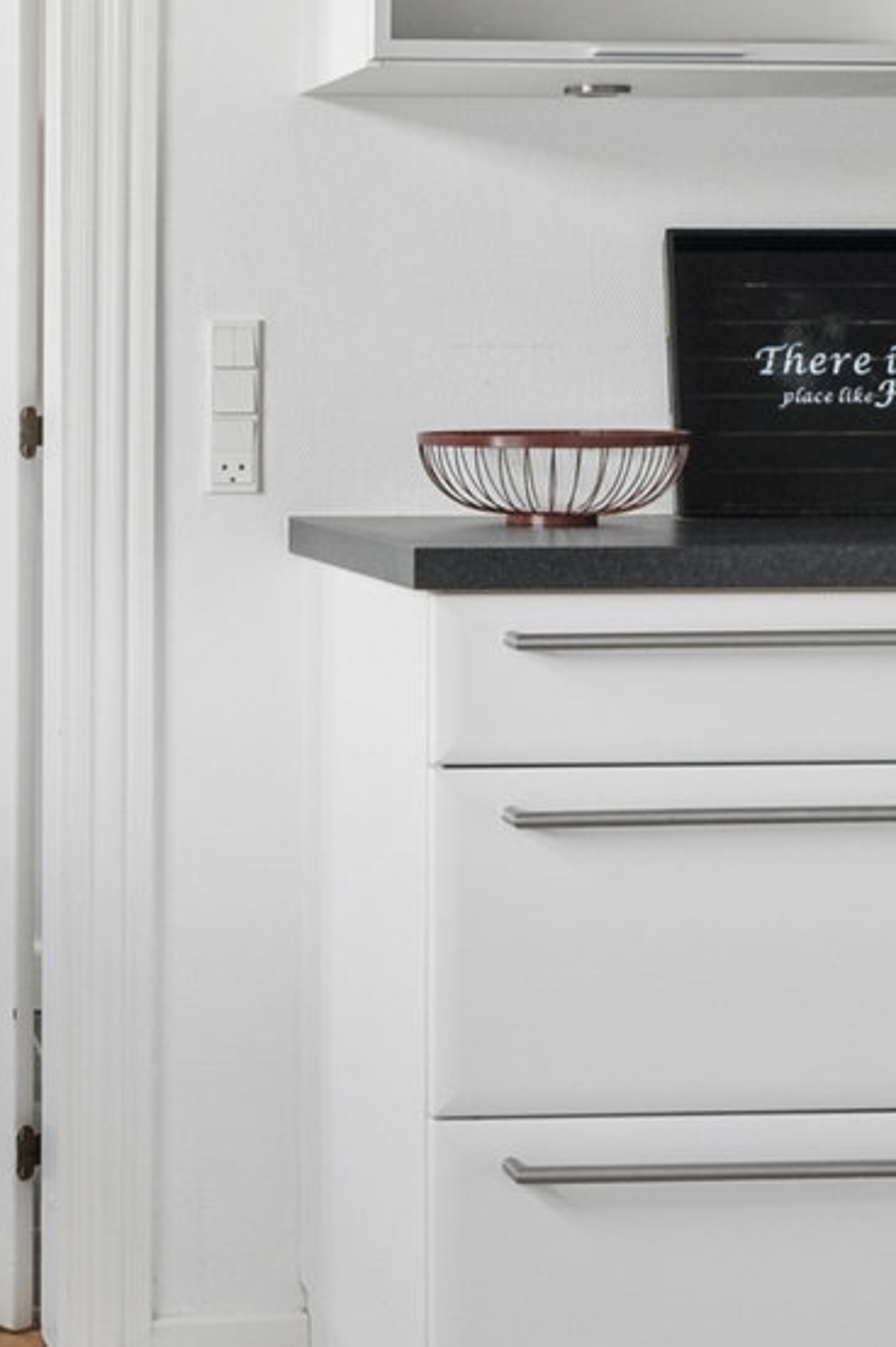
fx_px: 2841
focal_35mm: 76
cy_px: 541
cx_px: -183
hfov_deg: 17.1
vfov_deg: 26.6
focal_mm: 14
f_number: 13
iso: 400
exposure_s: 1/13
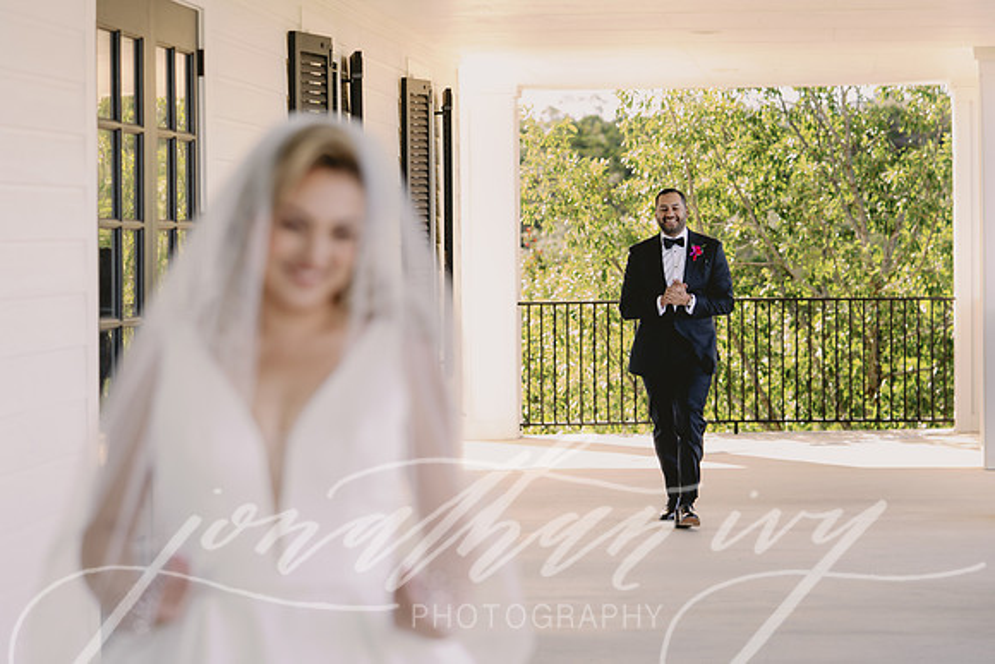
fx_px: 3016
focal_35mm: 109
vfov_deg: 12.6
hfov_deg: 18.7
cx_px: 472
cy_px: 281
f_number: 3.2
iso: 250
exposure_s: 1/250
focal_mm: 91
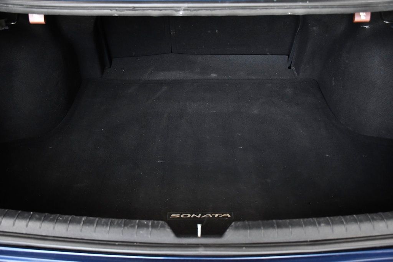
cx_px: 196
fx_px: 426
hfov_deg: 49.5
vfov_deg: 34.2
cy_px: 131
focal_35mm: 39
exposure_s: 1/500
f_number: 3.8
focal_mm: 26
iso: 2500
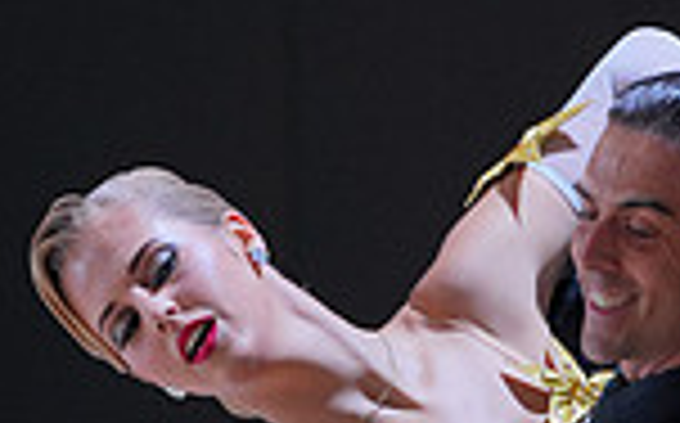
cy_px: 1008
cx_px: 435
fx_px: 11014
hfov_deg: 3.5
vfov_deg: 2.2
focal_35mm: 595
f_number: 5.6
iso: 1000
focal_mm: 152
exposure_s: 1/400
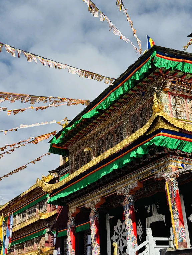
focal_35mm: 48
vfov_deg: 39.7
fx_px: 355
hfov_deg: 30.3
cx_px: 96
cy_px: 128
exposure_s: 1/5376
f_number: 1.78
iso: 64
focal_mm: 6.76
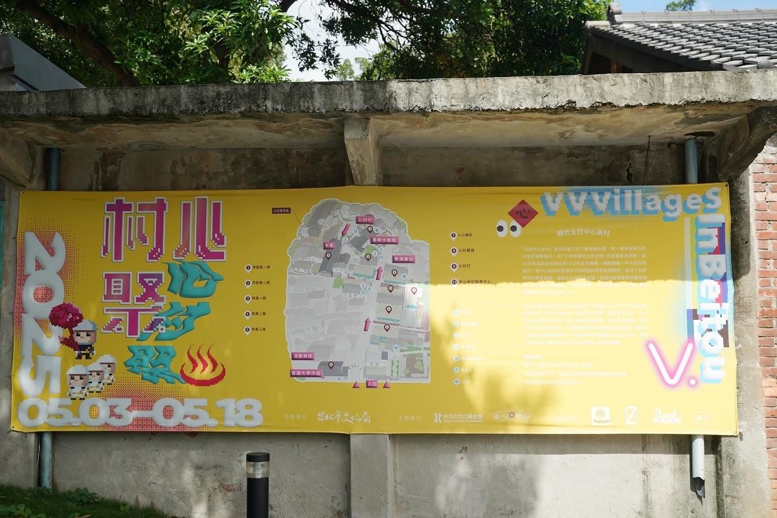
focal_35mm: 37
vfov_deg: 35.9
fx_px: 799
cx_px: 388
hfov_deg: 51.9
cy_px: 259
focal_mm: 37
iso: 100
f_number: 4.5
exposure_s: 1/200
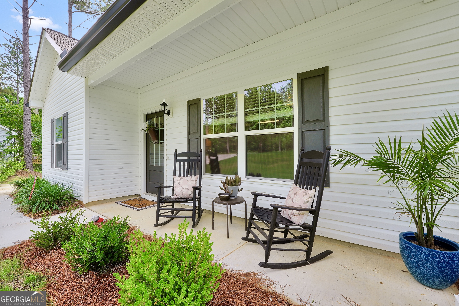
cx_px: 230
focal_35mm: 15
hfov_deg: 100.4
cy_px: 153
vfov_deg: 77.3
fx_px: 191
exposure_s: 1/100
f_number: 6.3
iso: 100
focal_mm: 10
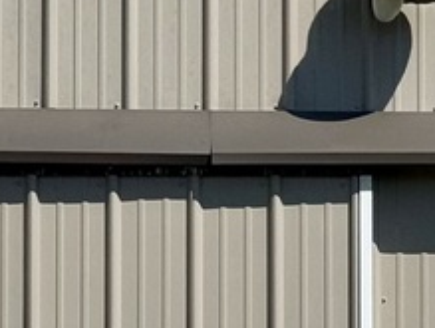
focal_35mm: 315
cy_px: 356
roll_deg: -0.3
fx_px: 3965
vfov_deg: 4.7
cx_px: 316
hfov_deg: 6.3
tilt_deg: +3.9
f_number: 1.78
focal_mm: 6.76
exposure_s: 1/7937
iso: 64
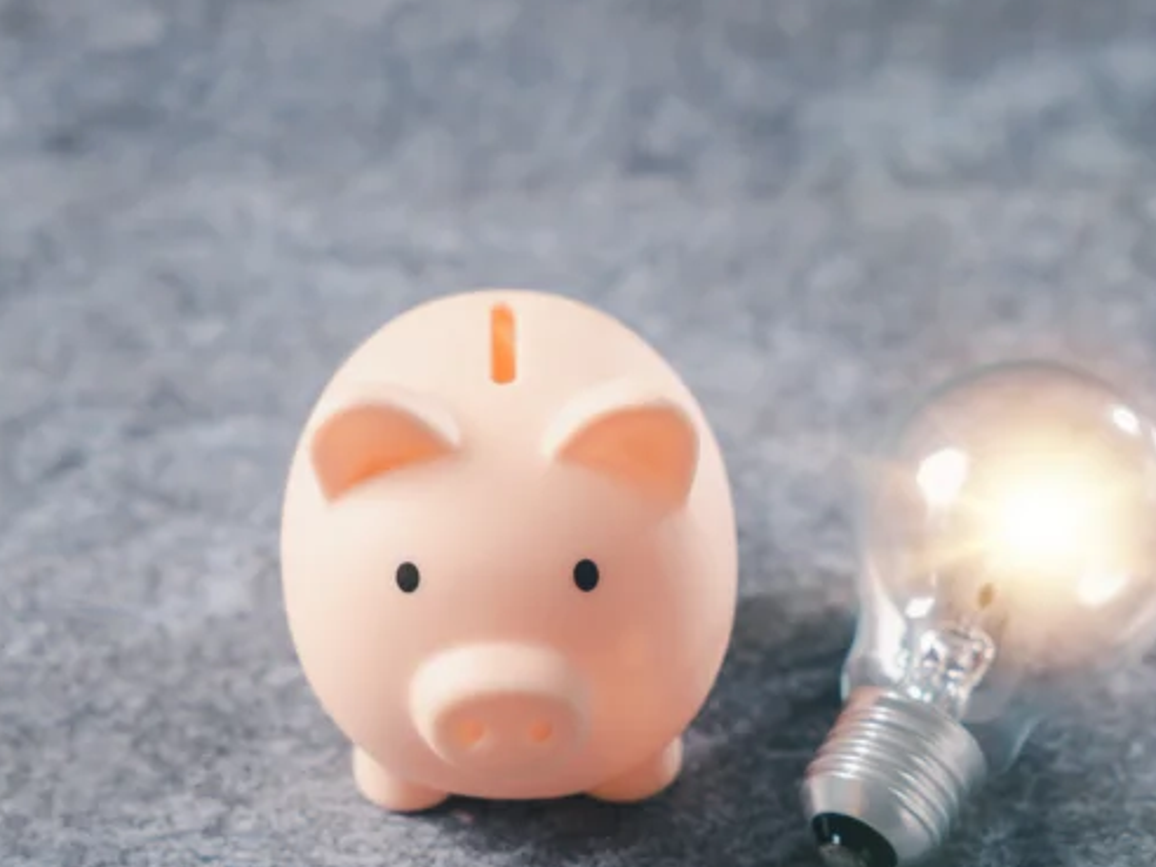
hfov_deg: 14.0
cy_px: 614
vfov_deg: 10.6
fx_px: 4675
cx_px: 879
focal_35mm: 140
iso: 64
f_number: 2.8
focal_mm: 70
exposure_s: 1/160
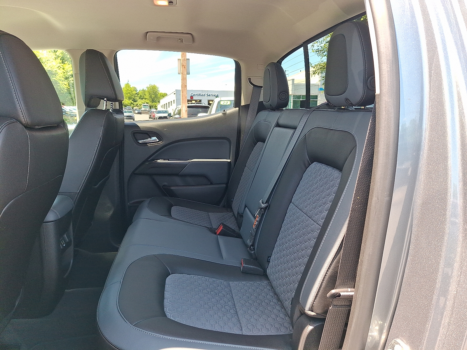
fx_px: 337
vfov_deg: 54.9
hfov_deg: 69.4
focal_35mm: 25
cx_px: 234
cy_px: 175
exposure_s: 1/147
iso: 30
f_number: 1.8
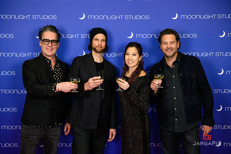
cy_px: 77
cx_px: 116
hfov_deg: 46.4
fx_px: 269
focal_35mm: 42
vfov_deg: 31.9
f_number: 5
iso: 1000
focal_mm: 42
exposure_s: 1/320
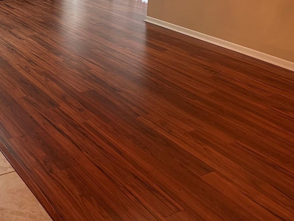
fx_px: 408
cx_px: 59
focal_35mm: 48
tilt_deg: -12.3
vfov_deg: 28.8
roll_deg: -0.5
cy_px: 13
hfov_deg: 38.2
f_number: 1.6
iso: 160
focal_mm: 5.1
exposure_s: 1/60
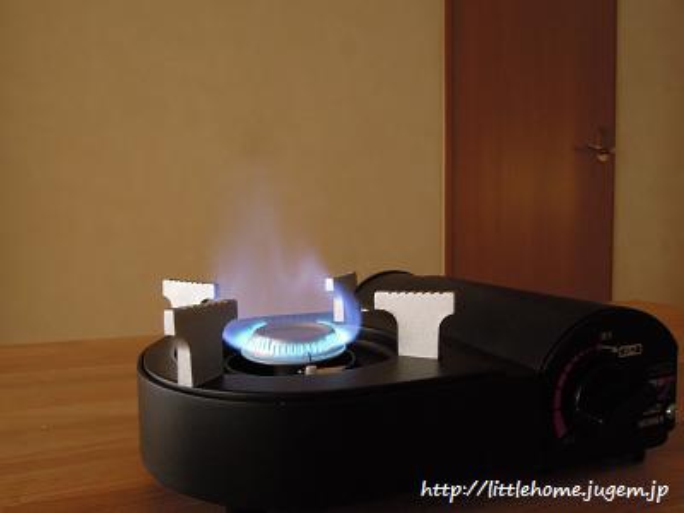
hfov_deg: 71.6
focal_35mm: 24
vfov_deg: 56.8
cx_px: 342
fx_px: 474
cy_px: 256
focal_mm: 4.3
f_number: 5
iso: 800
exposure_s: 1/8
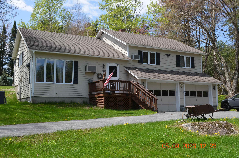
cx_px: 120
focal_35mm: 39
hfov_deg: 49.6
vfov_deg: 34.1
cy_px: 79
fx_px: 258
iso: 160
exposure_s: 1/250
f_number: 8
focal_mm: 26
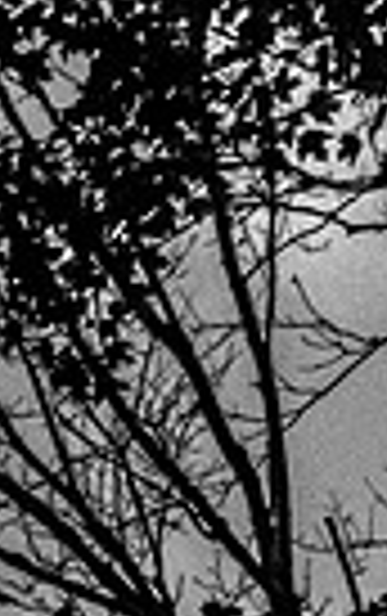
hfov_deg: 6.9
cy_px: 758
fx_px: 3078
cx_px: -440
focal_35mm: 183
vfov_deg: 11.2
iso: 8000
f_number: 20
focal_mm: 34
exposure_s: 1/2
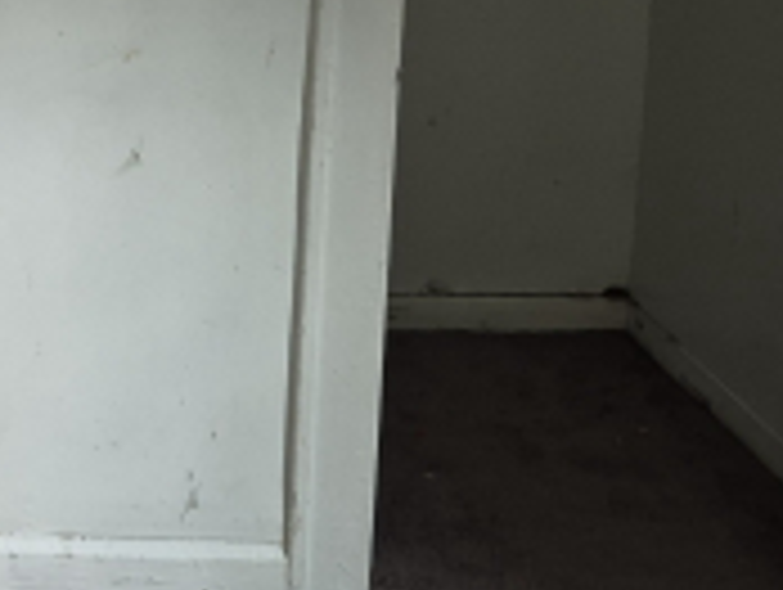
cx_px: -277
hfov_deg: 20.1
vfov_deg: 16.3
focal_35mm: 88
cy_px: -86
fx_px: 1993
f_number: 1.8
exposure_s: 1/60
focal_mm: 5.4
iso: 100
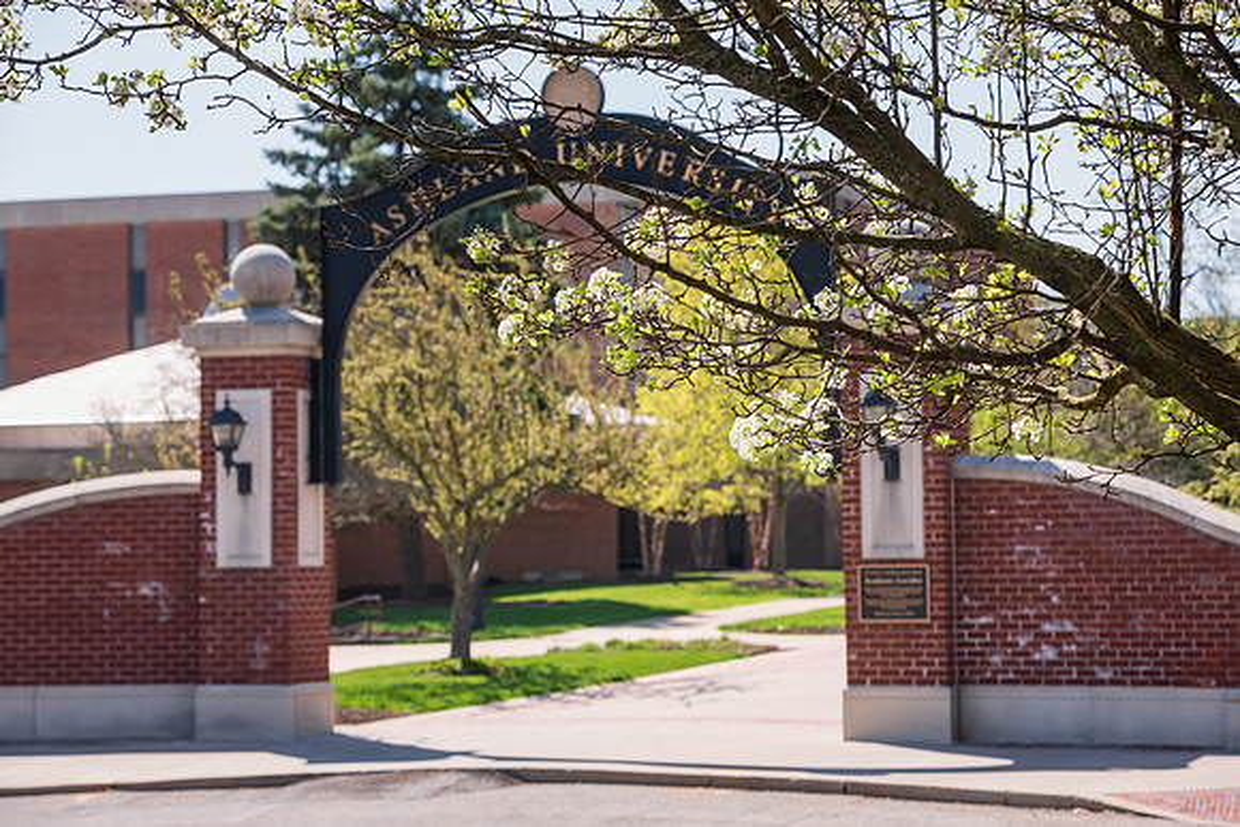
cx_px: 620
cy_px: 414
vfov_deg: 12.5
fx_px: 3790
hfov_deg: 18.6
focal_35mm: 110
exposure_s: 1/500
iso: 250
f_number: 7.1
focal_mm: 110
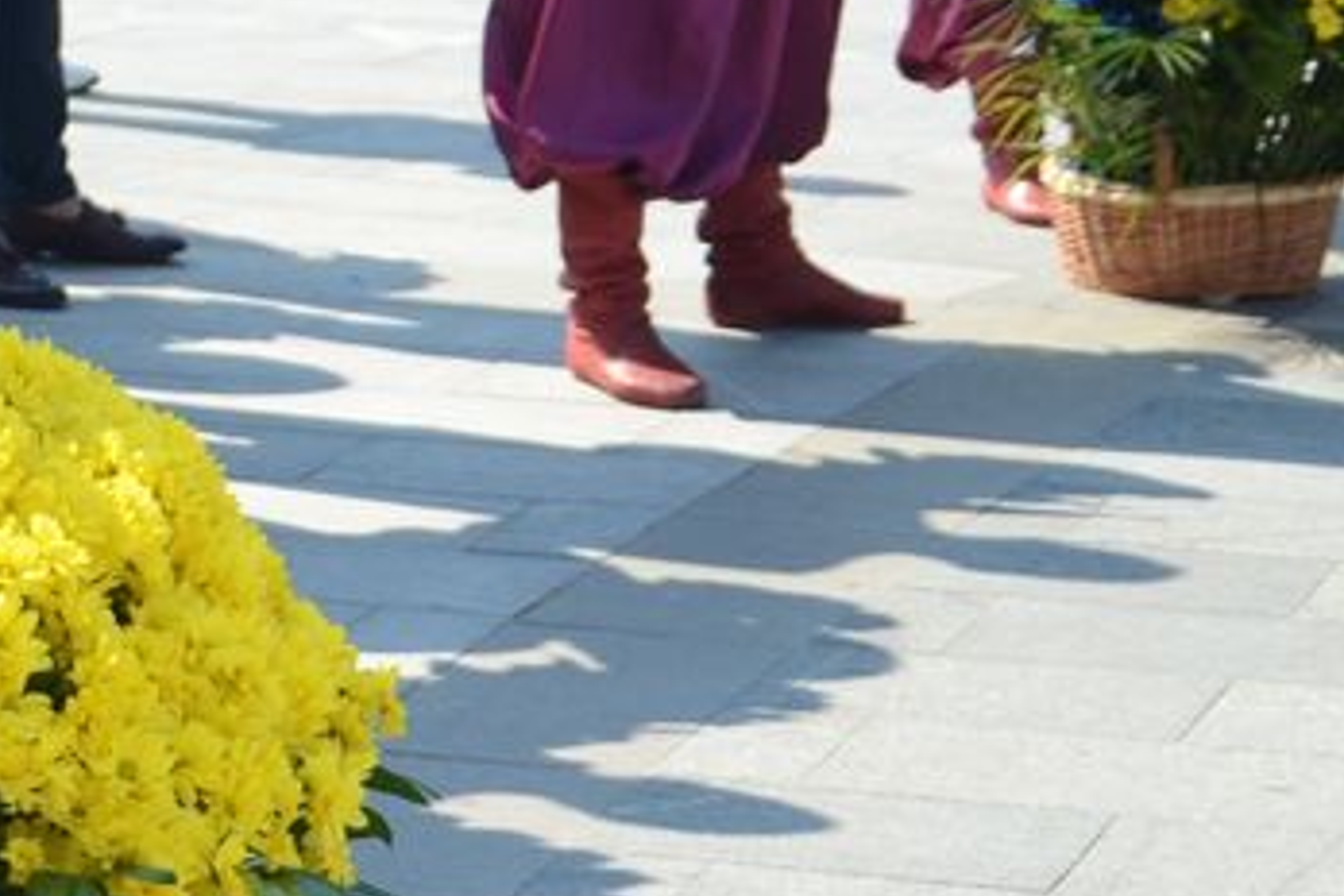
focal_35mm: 157
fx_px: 5861
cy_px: 71
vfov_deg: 8.7
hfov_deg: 12.5
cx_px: -583
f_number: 4.5
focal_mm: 26
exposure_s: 1/640
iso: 200
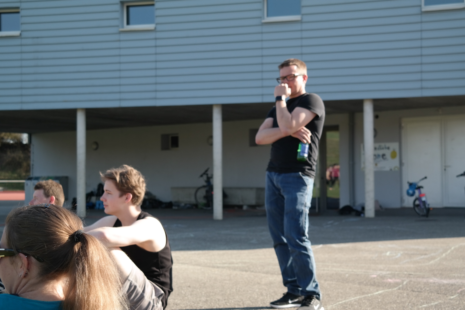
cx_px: 232
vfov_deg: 25.5
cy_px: 155
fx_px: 684
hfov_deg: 37.5
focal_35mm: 53
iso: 100
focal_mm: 35
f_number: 5
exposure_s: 1/160
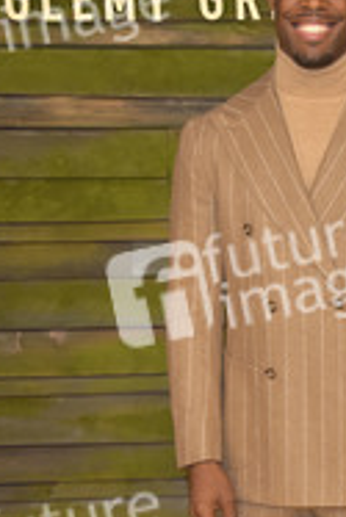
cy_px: 420
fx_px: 1597
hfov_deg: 12.2
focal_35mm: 111
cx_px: 331
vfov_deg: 18.2
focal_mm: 52
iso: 320
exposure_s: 1/250
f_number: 7.1
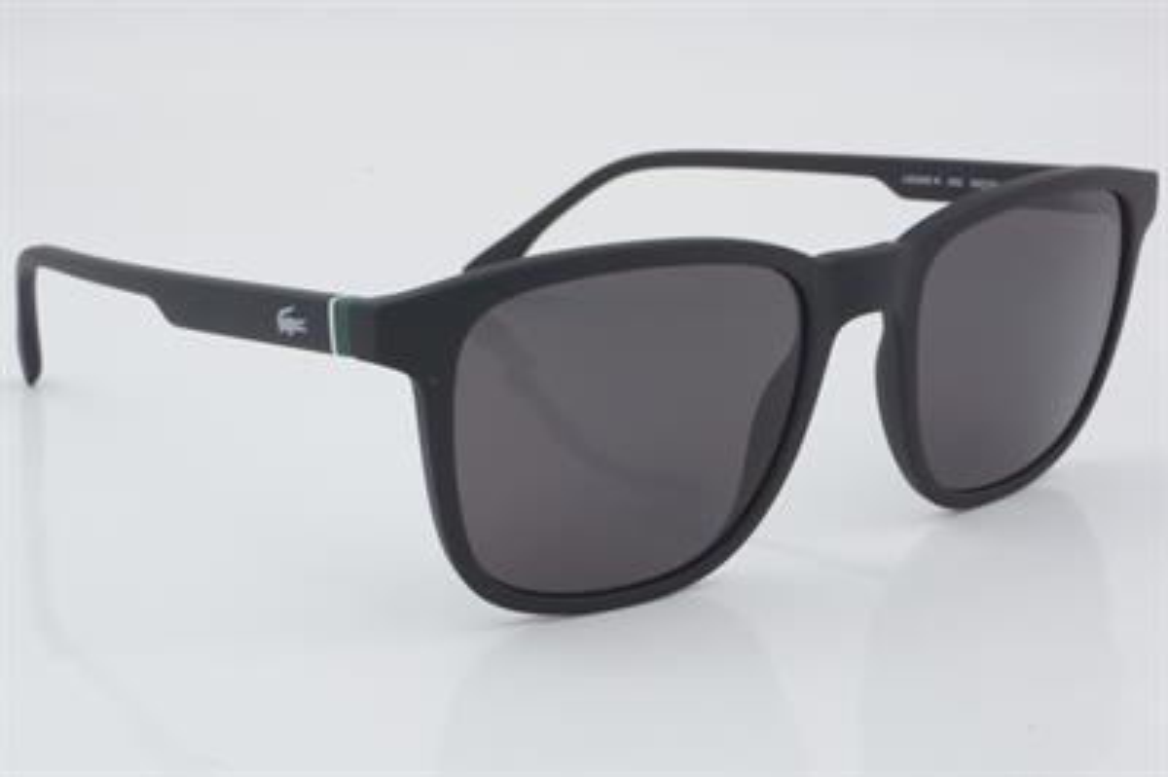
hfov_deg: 24.6
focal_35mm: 82
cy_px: 388
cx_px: 584
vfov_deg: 16.5
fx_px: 2674
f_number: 32
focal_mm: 55
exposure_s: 1/3
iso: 100
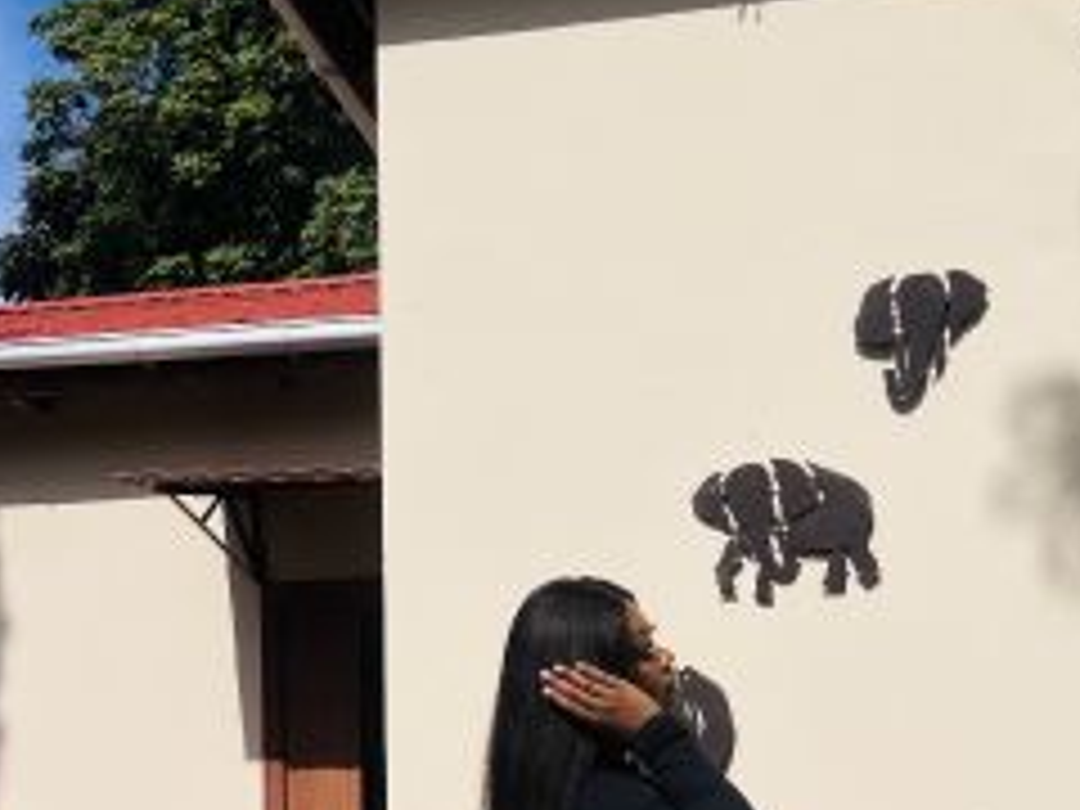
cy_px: 873
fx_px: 1622
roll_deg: +1.0
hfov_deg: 36.8
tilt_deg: -0.3
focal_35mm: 52
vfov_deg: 26.1
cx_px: 549
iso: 50
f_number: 1.6
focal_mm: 5.1
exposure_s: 1/6173
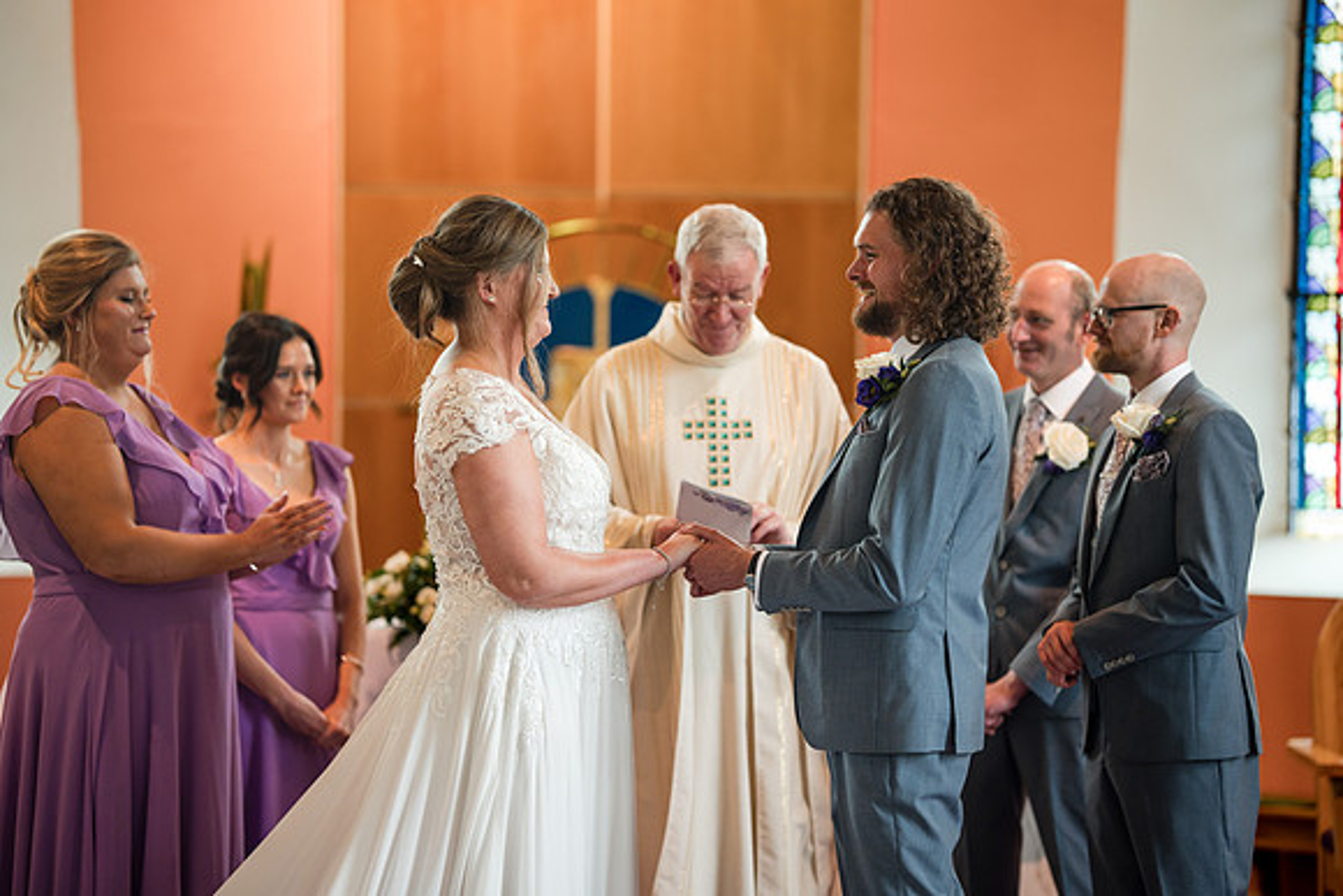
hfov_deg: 23.9
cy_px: 448
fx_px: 3172
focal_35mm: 85
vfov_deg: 16.1
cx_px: 672
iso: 640
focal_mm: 85
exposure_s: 1/500
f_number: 1.4
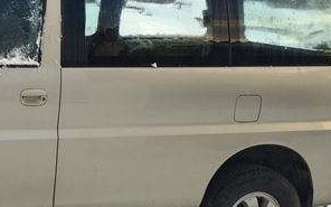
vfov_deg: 15.6
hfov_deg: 24.1
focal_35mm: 83
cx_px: 21
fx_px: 749
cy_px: 166
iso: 32
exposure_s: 1/287
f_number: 2.2
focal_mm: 4.15
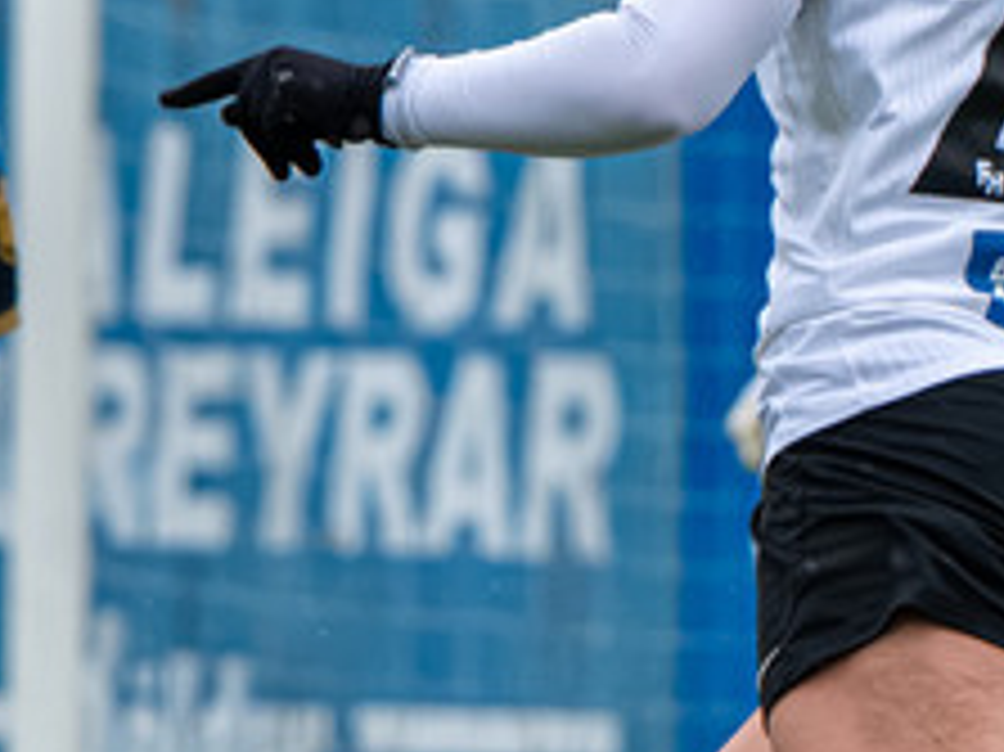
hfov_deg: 1.8
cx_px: 1008
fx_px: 32467
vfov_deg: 1.3
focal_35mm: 1120
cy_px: 271
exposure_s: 1/1000
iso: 3600
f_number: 5.6
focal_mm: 210
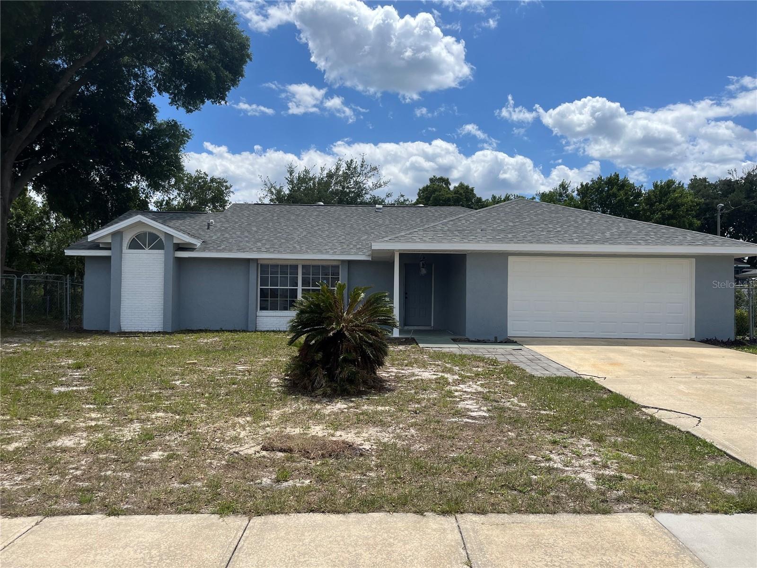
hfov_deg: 67.3
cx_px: 378
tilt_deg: +0.7
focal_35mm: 26
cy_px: 284
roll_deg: -1.3
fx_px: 569
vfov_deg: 53.1
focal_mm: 5.1
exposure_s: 1/4854
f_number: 1.6
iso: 50
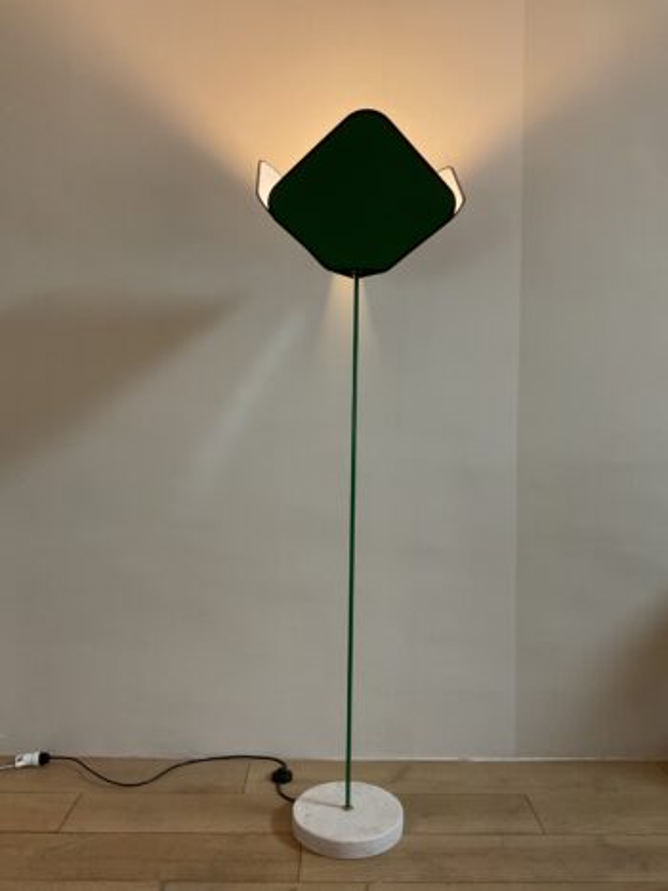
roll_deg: -1.0
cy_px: 446
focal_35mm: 29
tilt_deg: -1.4
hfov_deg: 48.2
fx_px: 747
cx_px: 334
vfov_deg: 61.7
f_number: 1.8
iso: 100
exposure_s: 1/50
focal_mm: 3
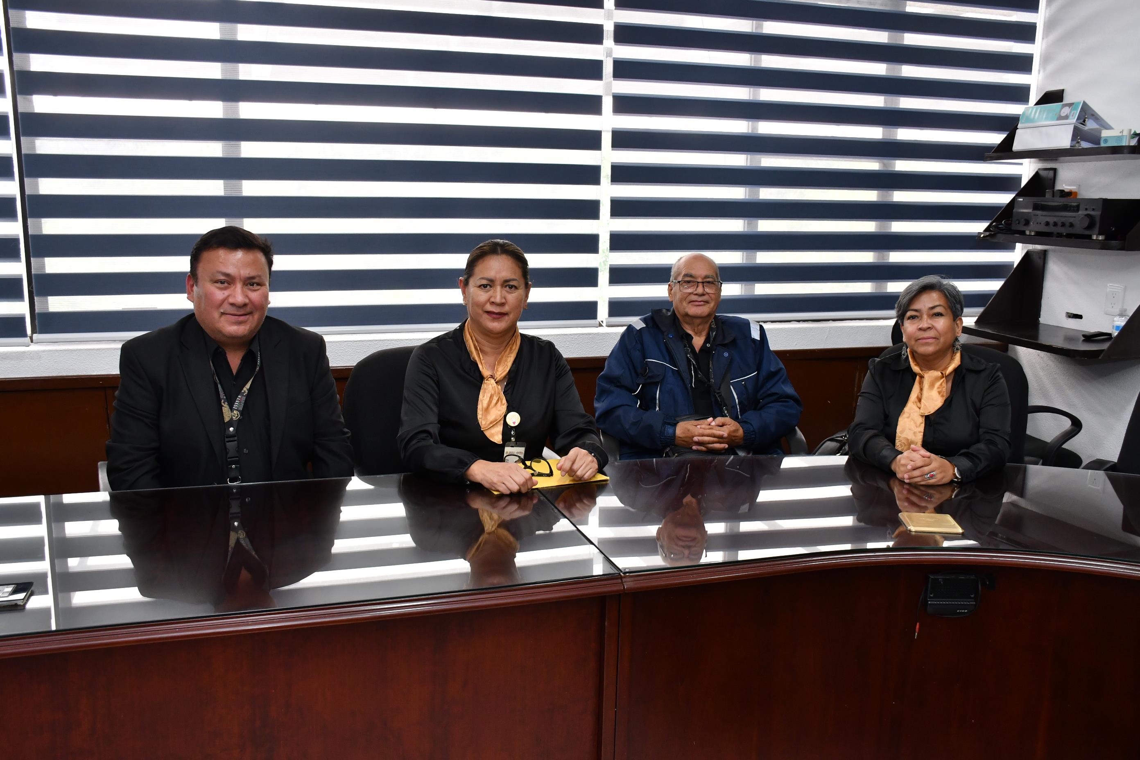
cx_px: 570
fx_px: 950
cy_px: 380
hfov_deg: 61.9
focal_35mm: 30
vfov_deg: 43.6
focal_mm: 20
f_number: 5.6
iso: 1000
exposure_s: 1/100
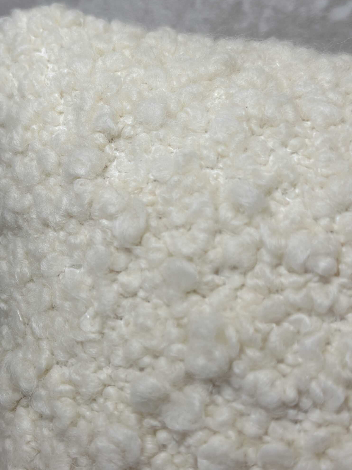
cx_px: 140
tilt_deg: -15.6
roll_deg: +2.1
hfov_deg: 23.6
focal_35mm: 62
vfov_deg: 31.2
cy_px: 251
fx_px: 841
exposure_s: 1/797
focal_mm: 6.86
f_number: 1.78
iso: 80
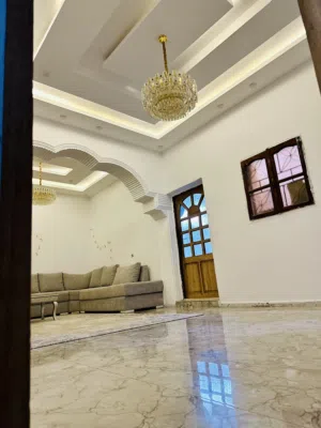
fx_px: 297
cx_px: 160
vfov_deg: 71.6
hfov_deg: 56.8
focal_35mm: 24
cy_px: 214
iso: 400
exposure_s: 1/50
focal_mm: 6.86
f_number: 1.78
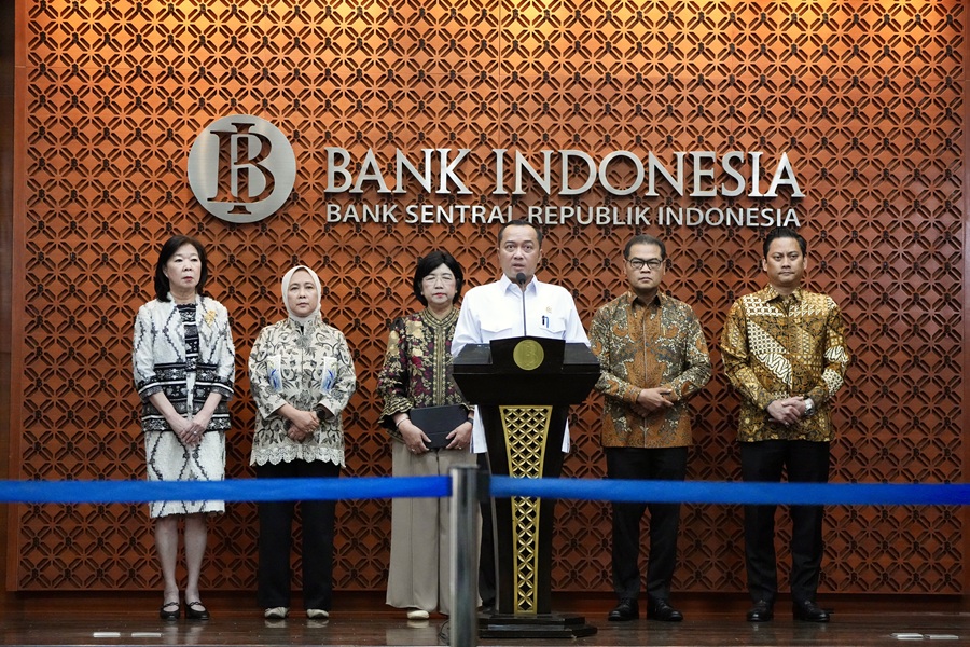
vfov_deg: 12.6
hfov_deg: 18.8
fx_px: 2937
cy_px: 324
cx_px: 485
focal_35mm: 109
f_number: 4.5
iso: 8000
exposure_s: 1/125
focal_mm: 109
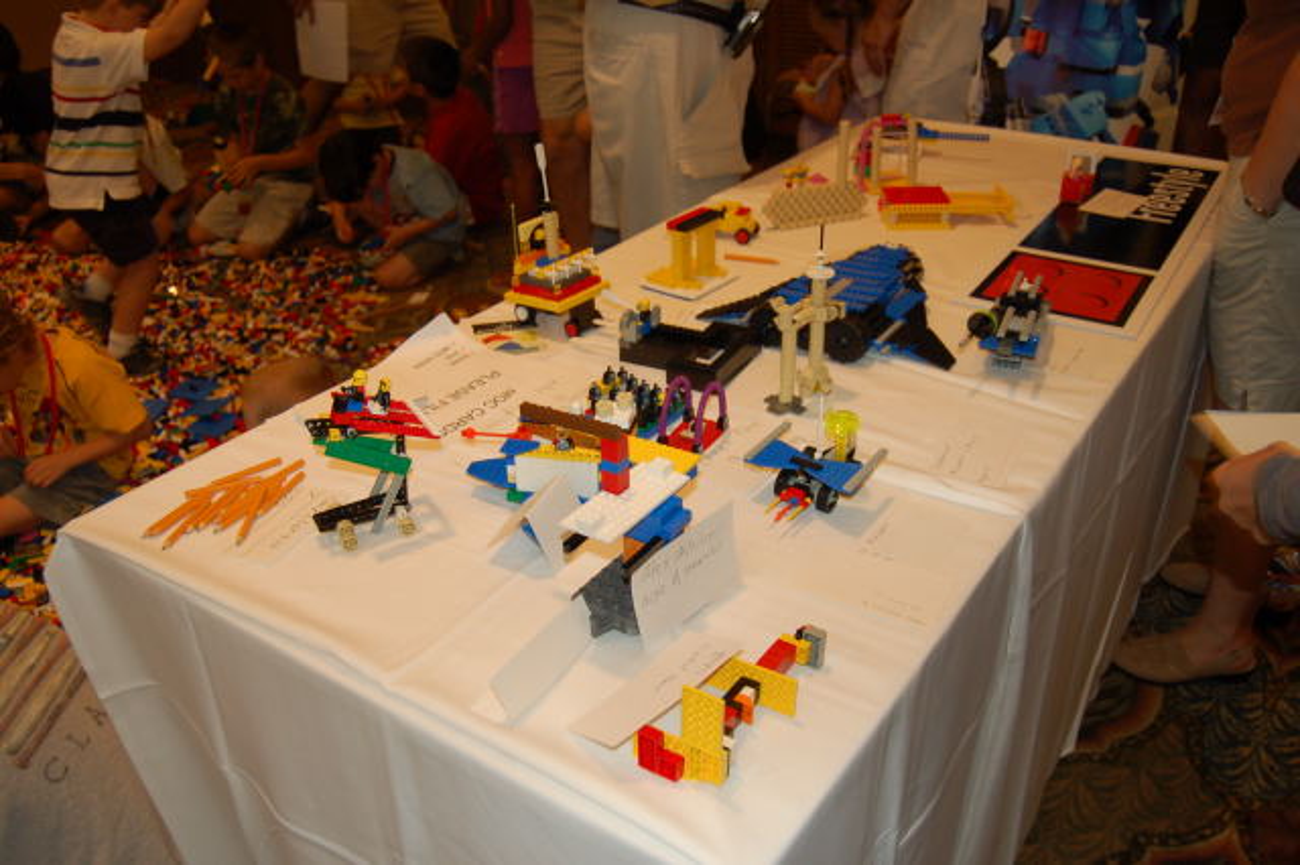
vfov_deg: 43.6
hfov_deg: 62.0
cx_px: 650
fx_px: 1083
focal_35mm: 30
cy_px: 432
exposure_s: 1/60
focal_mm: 20
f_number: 3.8
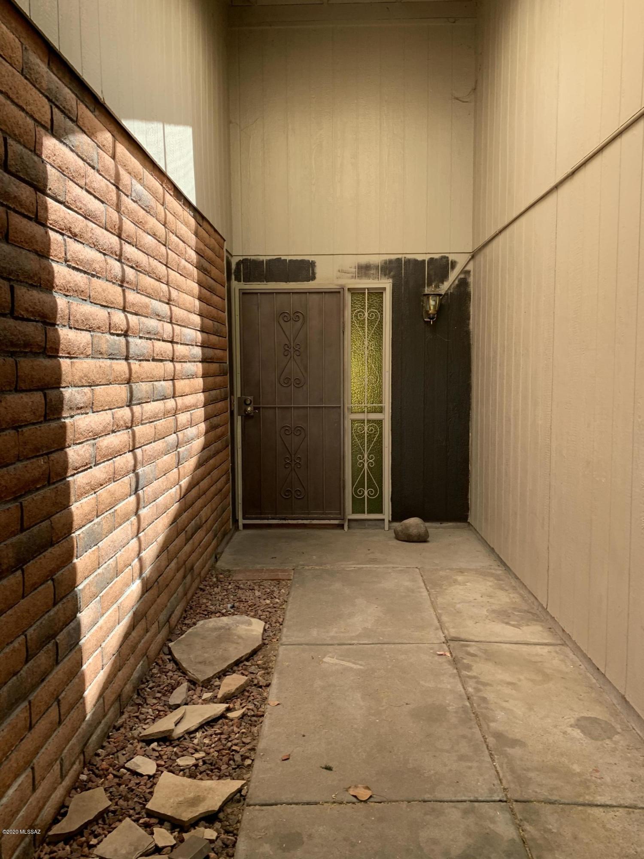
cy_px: 430
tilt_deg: -3.5
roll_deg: +0.0
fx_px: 645
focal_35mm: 26
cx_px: 322
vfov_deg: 67.3
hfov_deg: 53.1
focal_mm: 4.25
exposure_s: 1/122
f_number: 1.8
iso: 40
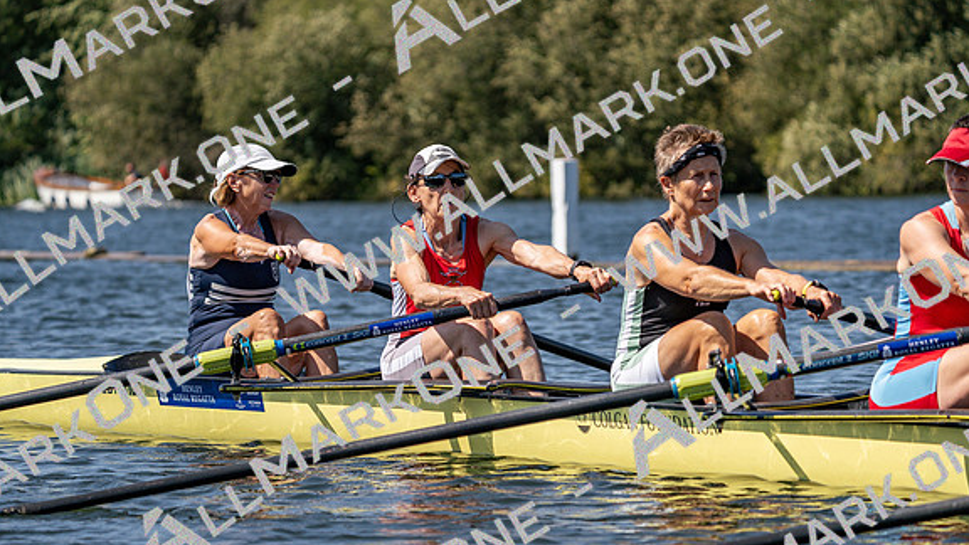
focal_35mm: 211
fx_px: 5421
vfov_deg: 5.8
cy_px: 320
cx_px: 484
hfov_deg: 10.2
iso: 250
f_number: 5.6
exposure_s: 1/2000
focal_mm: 200
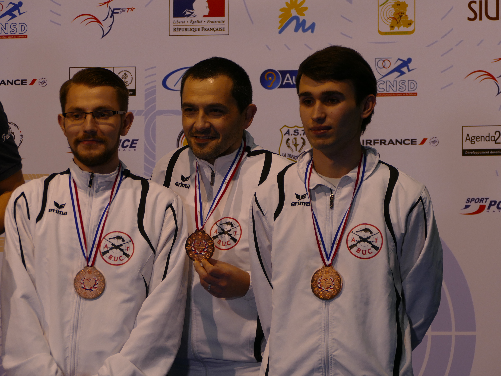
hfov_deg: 11.8
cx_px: 259
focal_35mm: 167
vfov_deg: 8.9
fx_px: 2417
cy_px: 188
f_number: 3.9
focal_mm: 56.08
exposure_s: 1/100
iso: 200
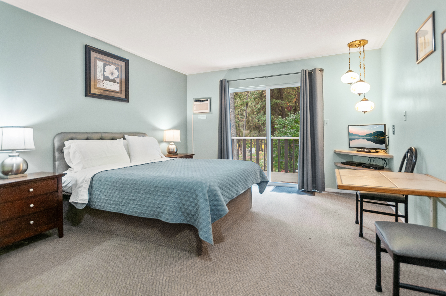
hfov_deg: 92.5
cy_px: 148
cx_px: 223
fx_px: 213
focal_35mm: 17
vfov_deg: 69.5
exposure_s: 1/15
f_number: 4
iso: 200
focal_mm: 11.5
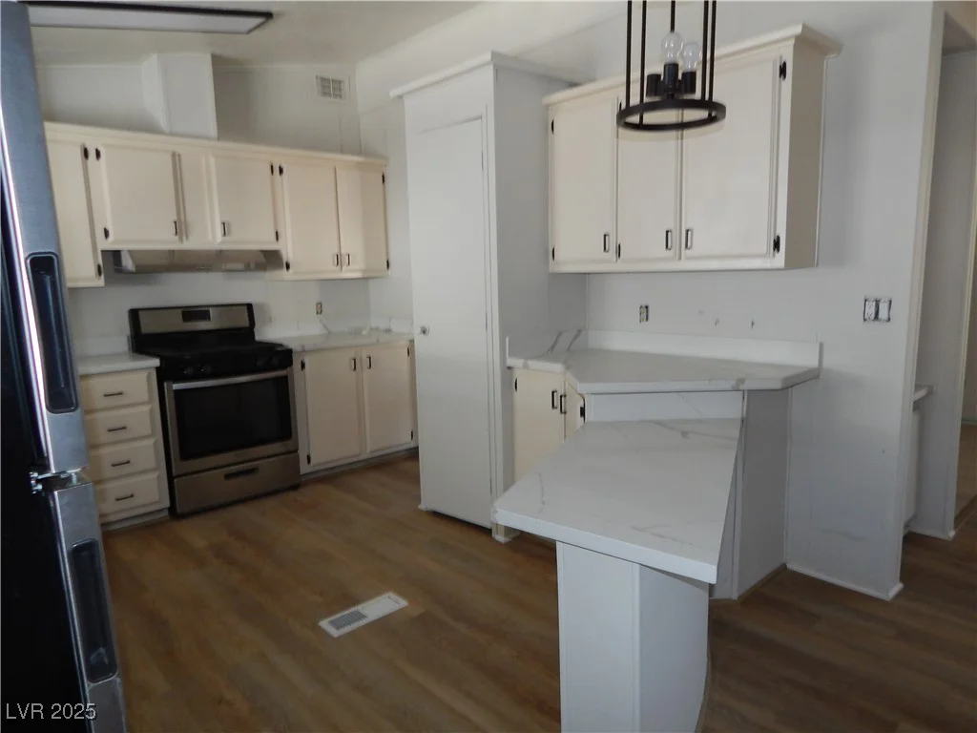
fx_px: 649
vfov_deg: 58.9
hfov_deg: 73.9
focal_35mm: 23
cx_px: 488
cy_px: 366
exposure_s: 1/30
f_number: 3
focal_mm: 4
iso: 200
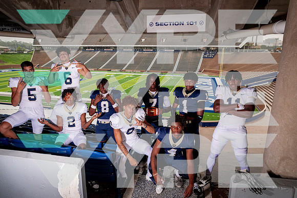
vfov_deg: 50.8
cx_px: 148
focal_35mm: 25
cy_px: 99
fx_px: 209
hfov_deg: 70.8
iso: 640
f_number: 7.1
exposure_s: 1/200
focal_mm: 24
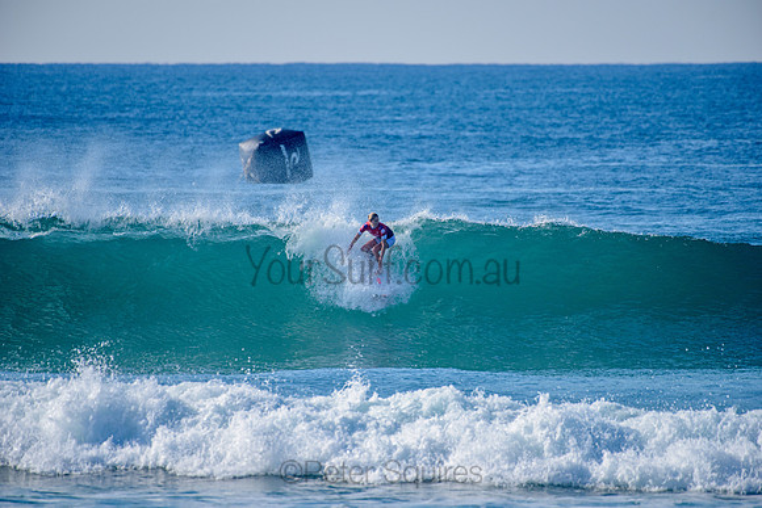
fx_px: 10585
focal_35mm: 500
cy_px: 254
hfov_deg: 4.1
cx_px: 381
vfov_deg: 2.8
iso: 180
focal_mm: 500
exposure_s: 1/1600
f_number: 5.6
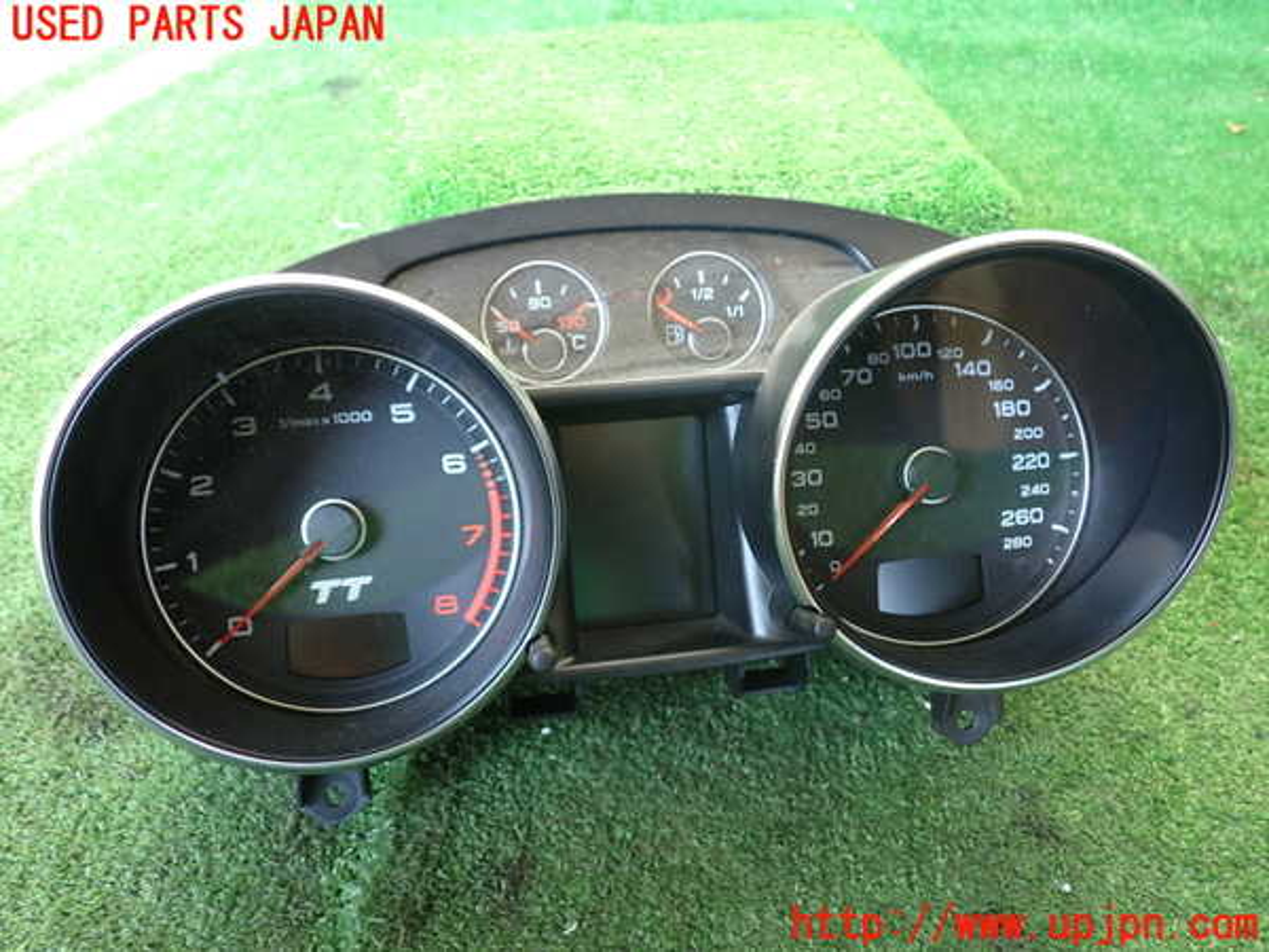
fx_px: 1100
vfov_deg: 46.8
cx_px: 634
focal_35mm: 30
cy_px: 476
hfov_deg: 60.0
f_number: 2.3
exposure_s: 1/60
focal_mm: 5.4
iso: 200
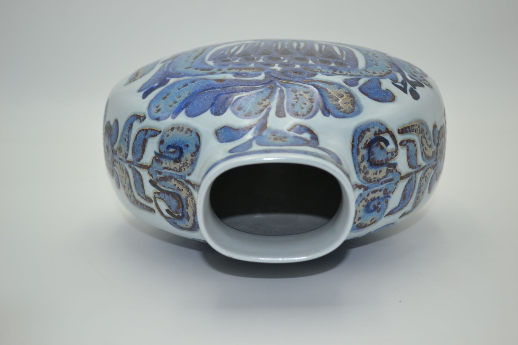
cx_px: 259
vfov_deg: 25.1
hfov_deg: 36.9
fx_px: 777
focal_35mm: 54
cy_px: 172
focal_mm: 36
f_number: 5
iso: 220
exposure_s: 1/200
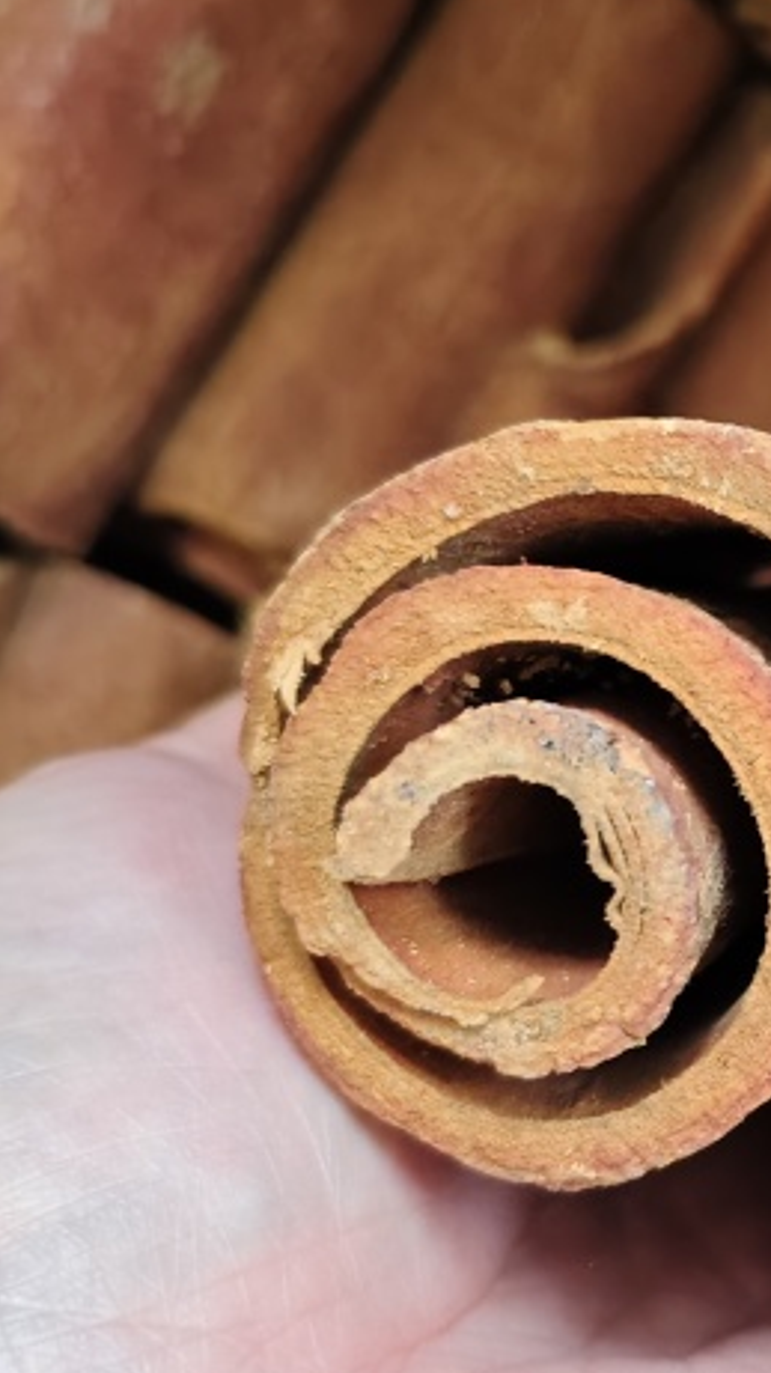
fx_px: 2110
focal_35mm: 58
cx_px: 950
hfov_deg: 19.4
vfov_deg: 36.0
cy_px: 791
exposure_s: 1/251
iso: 3618
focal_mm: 5.56
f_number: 1.88
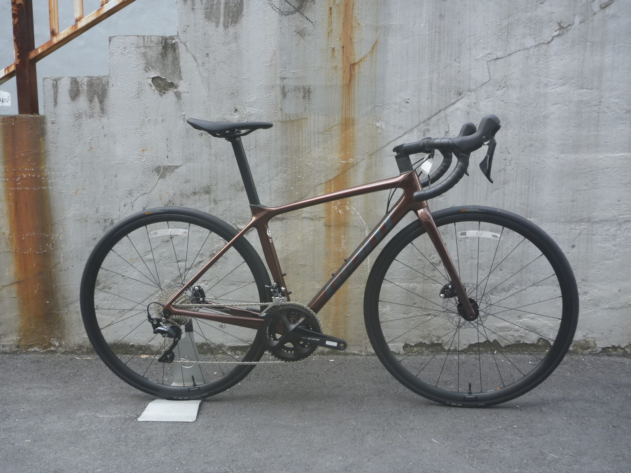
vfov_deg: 49.7
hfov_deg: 63.4
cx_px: 316
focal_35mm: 28
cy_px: 236
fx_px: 510
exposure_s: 1/80
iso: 80
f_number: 3.3
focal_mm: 4.9
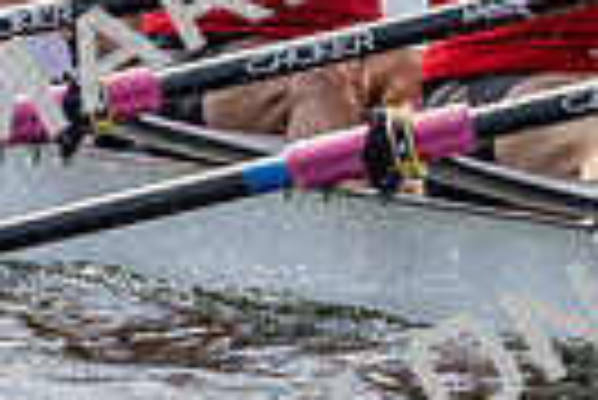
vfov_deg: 1.1
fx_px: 21801
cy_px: -267
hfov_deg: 1.6
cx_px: 540
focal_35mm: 1311
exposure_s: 1/2000
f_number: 5.6
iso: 400
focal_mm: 300
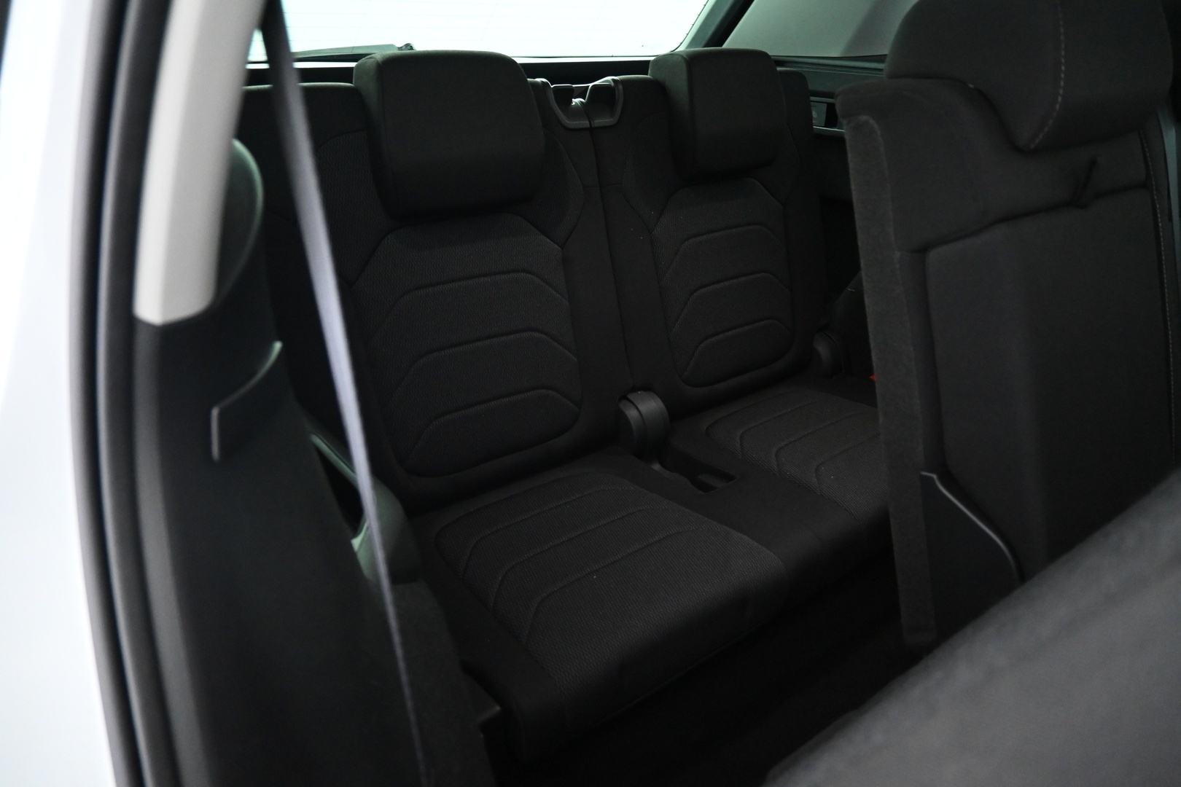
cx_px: 590
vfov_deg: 53.1
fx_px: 787
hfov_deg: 73.7
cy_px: 394
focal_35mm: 24
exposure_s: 1/25
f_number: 3.5
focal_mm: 16
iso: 3600
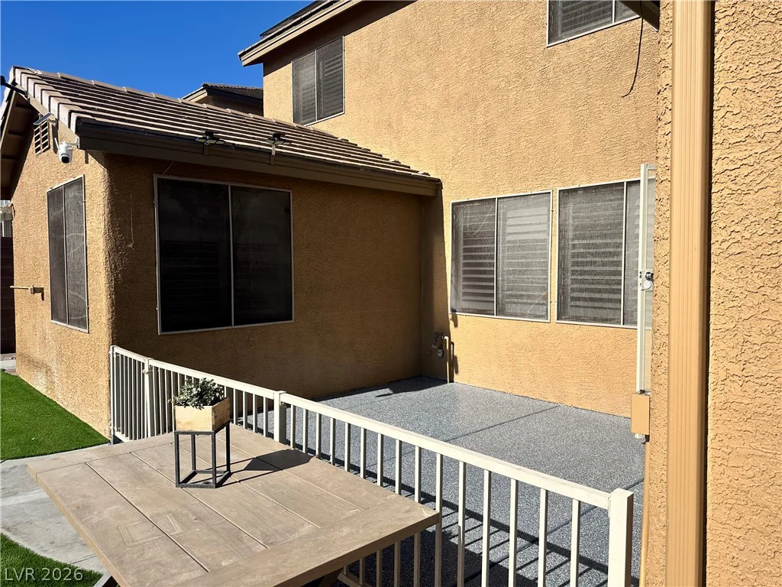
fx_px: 542
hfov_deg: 71.6
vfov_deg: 56.8
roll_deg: +0.2
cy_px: 294
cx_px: 391
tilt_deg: -2.7
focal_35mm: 24
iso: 80
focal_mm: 6.86
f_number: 1.78
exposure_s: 1/5000
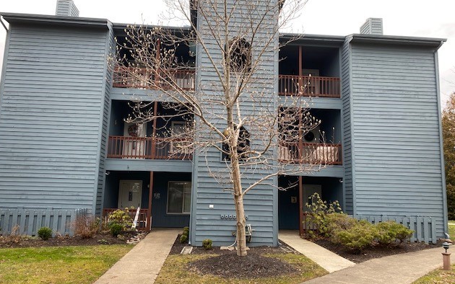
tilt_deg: +7.4
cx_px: 225
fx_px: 347
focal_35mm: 28
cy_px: 148
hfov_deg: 66.5
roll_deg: -2.0
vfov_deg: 44.5
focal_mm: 4.25
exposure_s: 1/122
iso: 40
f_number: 1.8
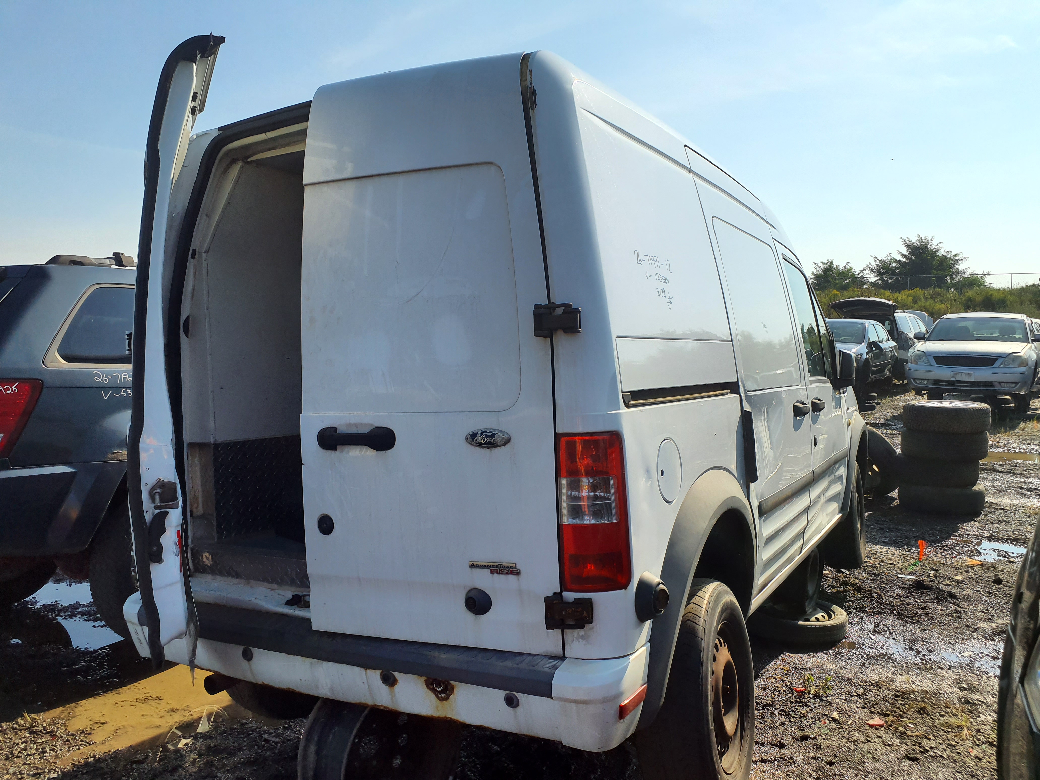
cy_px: 390
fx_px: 811
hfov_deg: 65.3
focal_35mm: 27
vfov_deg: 51.4
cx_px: 520
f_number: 1.9
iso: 40
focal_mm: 3.58
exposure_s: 1/2856
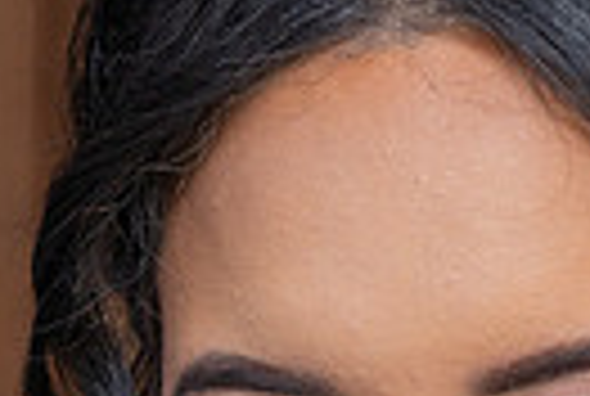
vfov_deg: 3.1
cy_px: 722
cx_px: 491
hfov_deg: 4.6
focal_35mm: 446
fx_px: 7326
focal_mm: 101
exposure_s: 1/160
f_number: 5.6
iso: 400
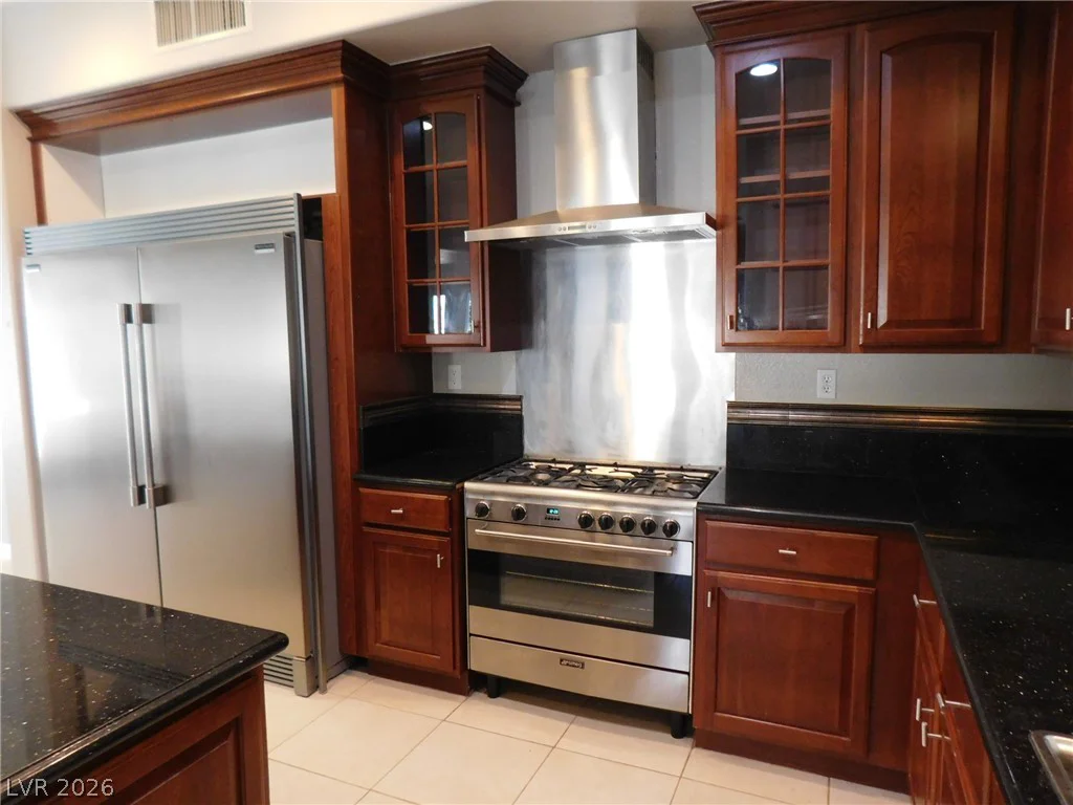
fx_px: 713
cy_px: 402
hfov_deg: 73.9
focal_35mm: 23
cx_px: 536
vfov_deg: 58.9
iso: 400
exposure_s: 1/20
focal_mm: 4
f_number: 3
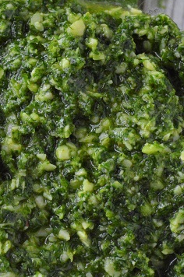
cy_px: 67
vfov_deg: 14.9
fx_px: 1054
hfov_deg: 10.0
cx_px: 59
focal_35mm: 137
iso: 3200
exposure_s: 1/200
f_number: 5
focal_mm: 36
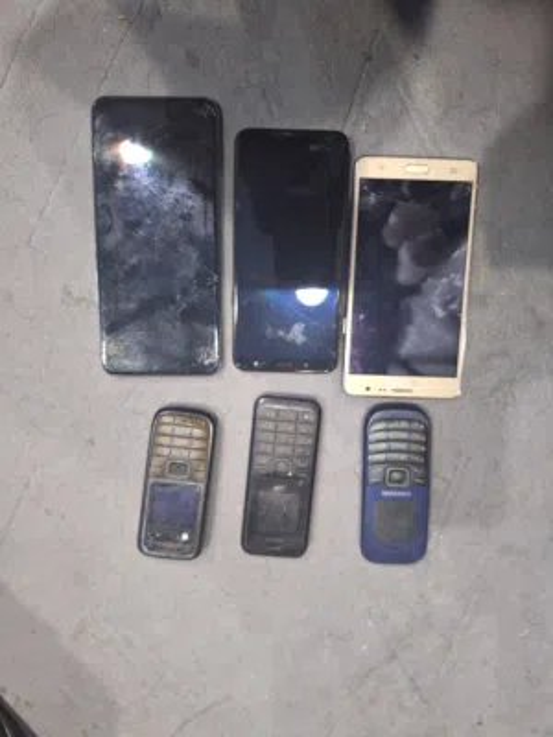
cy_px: 368
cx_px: 276
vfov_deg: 73.9
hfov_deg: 58.9
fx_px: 490
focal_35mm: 23
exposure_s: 1/25
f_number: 1.8
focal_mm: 5.54
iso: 400
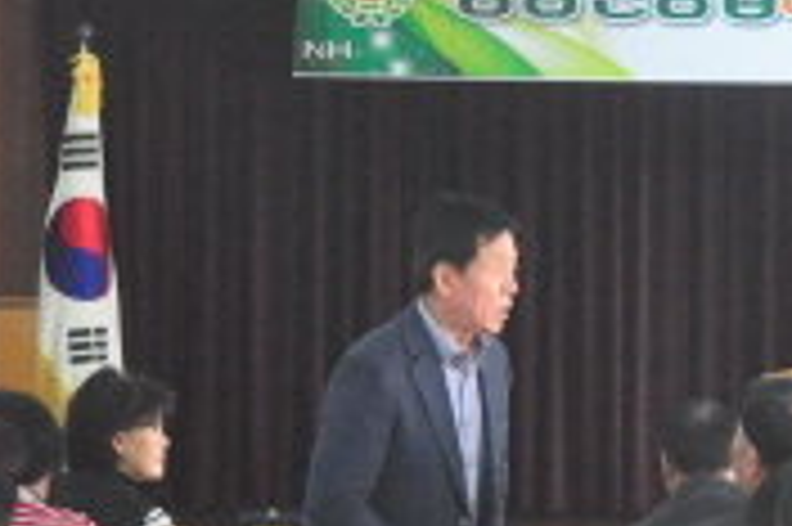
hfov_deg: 10.6
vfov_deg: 7.2
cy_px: 447
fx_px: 4194
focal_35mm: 191
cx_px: 904
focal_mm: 35
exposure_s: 1/200
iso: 3200
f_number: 5.6
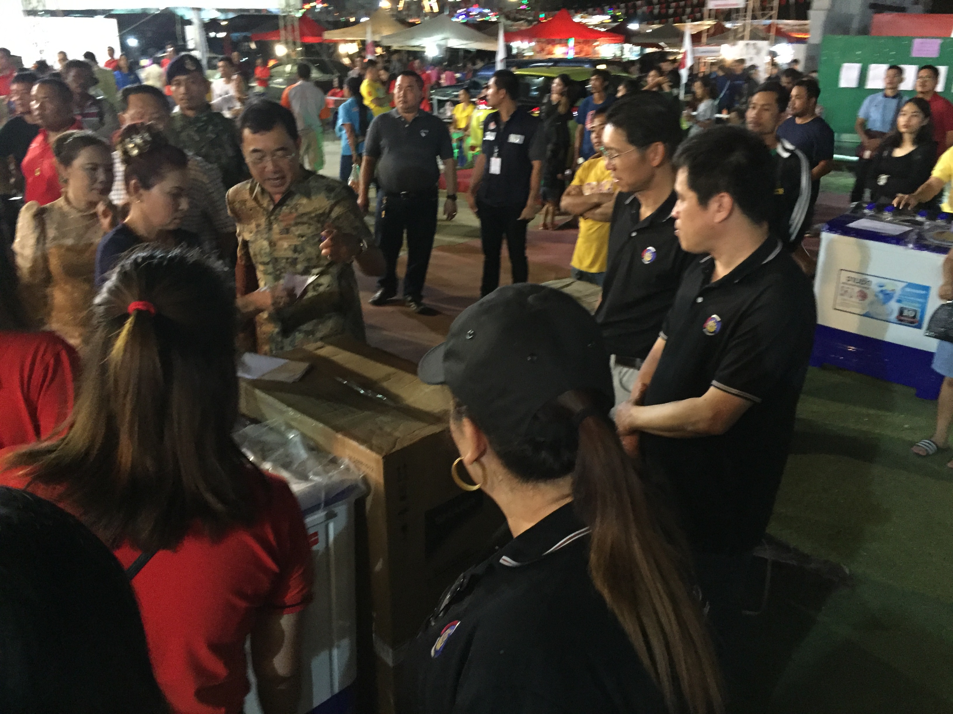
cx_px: 476
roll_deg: -1.4
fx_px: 798
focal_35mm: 29
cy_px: 357
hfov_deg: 61.7
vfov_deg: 48.2
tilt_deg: -22.0
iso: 320
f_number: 2.2
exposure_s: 1/17
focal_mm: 4.15
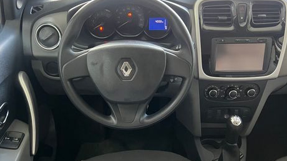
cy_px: 105
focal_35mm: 29
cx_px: 141
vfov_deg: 39.8
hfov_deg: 66.0
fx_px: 221
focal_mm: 5.7
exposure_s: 1/60
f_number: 1.5
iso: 400
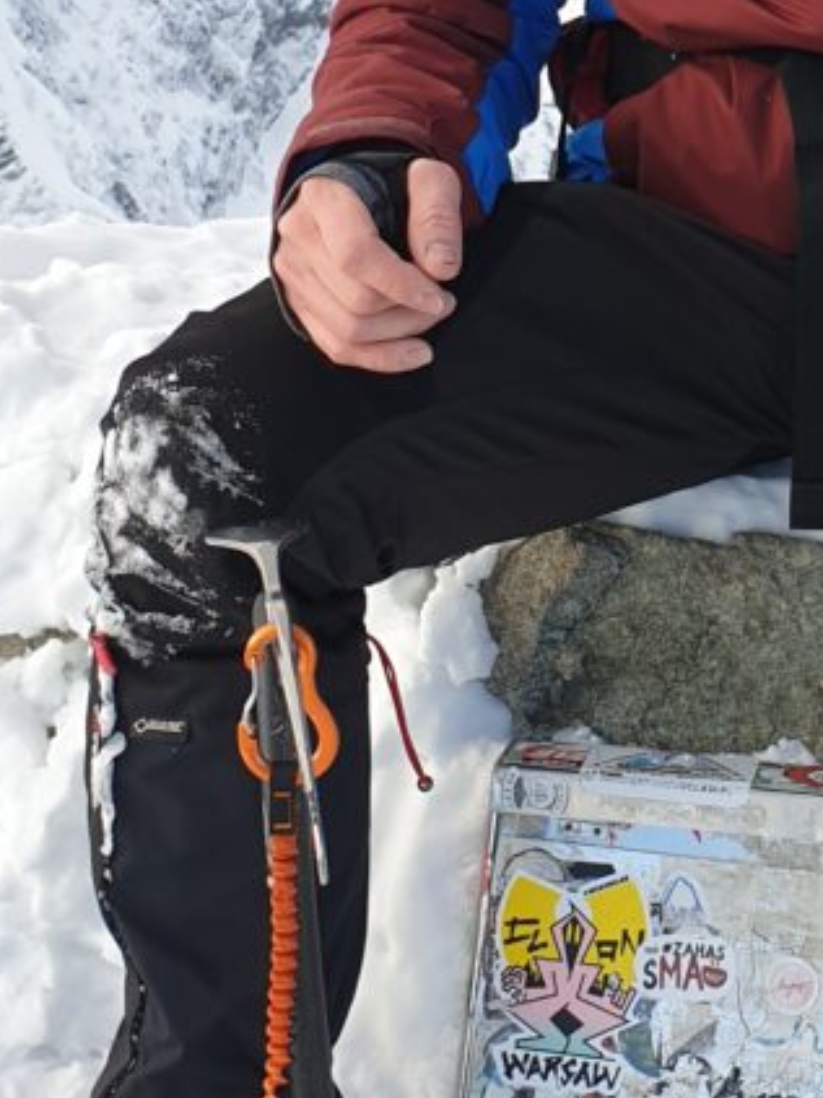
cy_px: 60
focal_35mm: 63
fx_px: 1998
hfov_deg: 22.3
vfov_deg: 29.2
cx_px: 833
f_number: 2.4
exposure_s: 1/688
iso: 50
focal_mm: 4.3
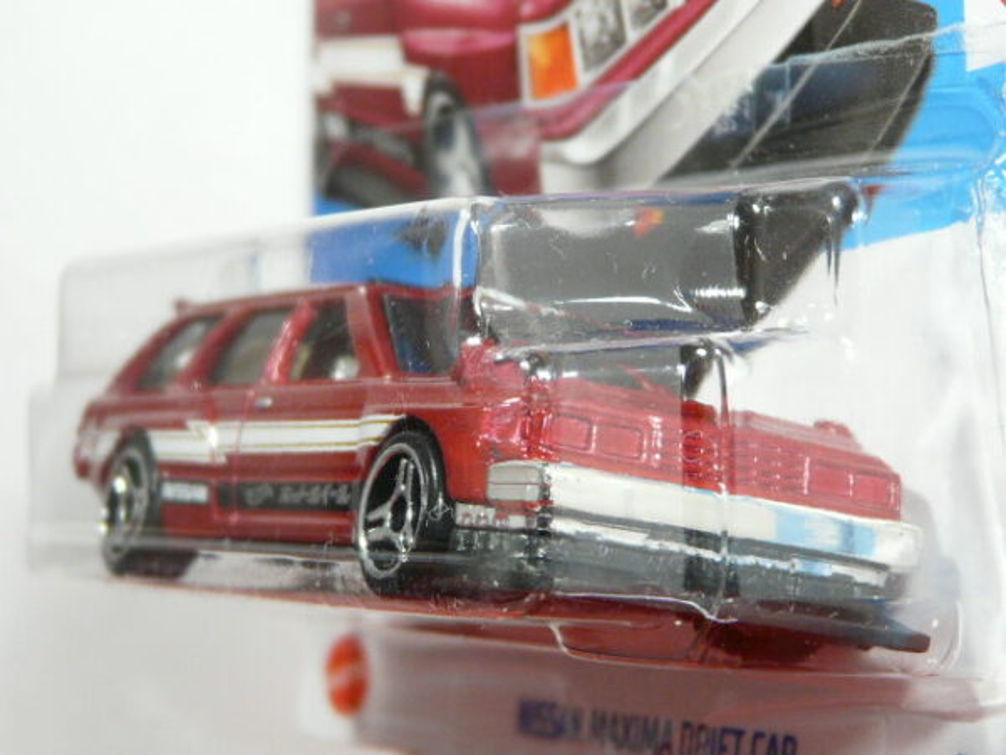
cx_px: 503
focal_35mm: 110
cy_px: 378
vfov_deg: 13.5
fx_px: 3197
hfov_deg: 17.9
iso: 200
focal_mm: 11.4
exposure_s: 1/30
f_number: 3.2
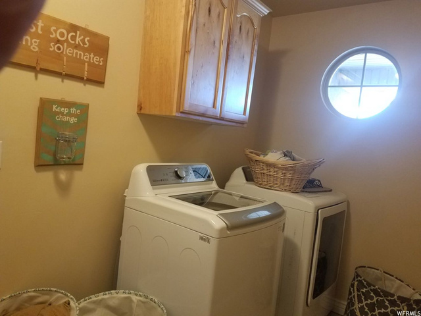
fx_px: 316
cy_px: 158
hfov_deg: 67.3
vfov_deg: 53.1
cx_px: 210
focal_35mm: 26
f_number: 1.7
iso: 160
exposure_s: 1/40
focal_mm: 4.2
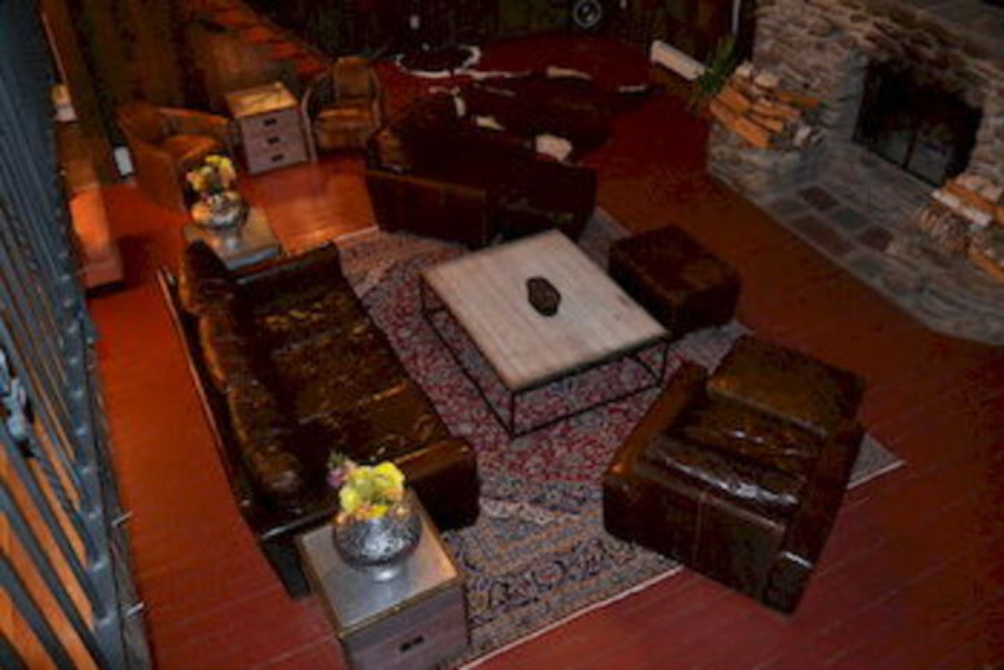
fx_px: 837
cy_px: 335
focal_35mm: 30
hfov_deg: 61.9
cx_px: 502
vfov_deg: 43.6
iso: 3200
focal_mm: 20
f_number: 3.8
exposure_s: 1/60
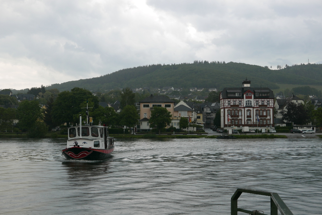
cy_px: 108
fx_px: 448
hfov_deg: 39.6
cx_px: 161
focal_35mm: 50
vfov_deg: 27.0
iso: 200
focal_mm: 22.7
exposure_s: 1/125
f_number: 5
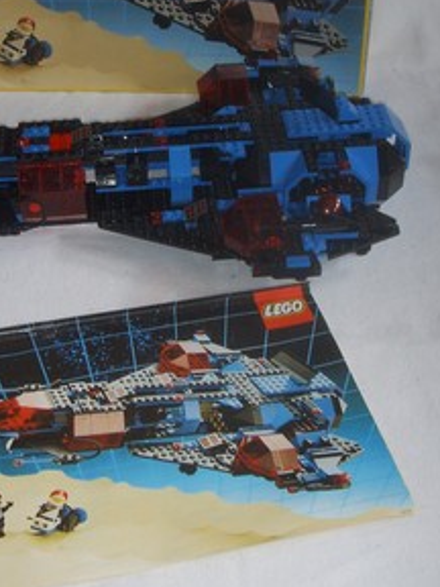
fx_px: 1102
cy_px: 202
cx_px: 136
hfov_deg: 22.5
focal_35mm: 65
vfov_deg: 29.6
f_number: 3.5
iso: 100
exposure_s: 1/45
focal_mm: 6.6
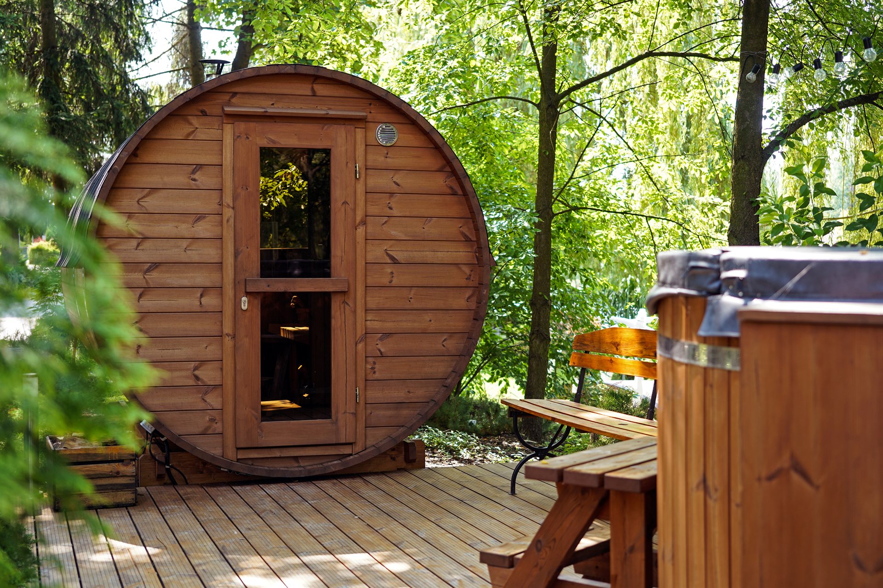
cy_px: 294
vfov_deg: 27.0
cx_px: 442
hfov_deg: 39.6
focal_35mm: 50
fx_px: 1226
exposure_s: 1/80
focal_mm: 50
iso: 100
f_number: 3.2
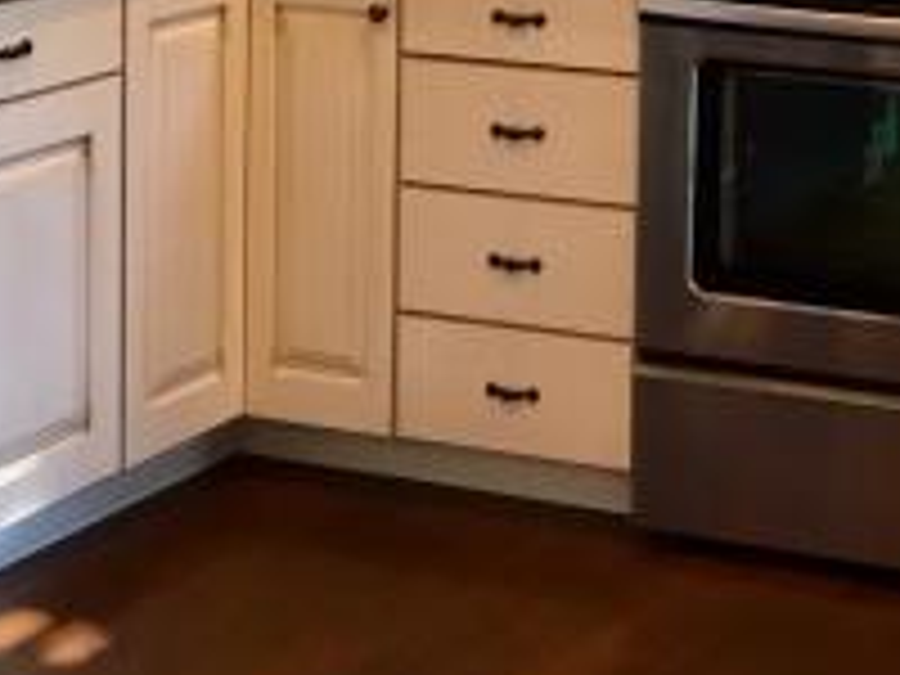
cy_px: -266
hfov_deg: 19.7
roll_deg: -1.7
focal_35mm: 93
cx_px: 1116
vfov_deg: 15.0
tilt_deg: -3.6
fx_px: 2418
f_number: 2.2
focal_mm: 4.15
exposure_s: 1/30
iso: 80
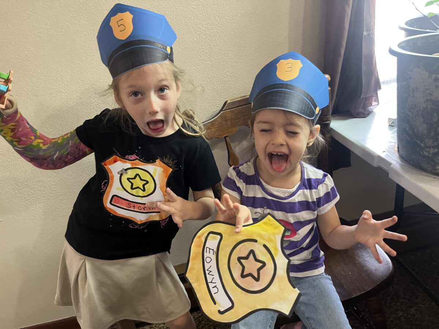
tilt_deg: -23.9
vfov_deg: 53.1
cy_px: 164
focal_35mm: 26
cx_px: 220
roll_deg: +11.6
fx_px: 330
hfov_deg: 67.3
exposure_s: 1/60
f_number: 1.6
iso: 250
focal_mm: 5.1
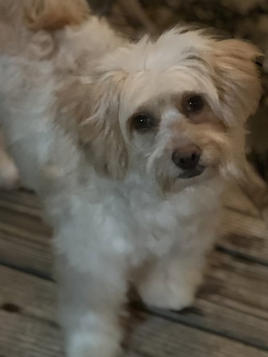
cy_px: 191
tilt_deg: -46.6
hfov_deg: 13.1
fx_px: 1167
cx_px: 123
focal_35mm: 113
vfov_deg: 17.4
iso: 1600
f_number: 2.8
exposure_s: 1/15
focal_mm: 9
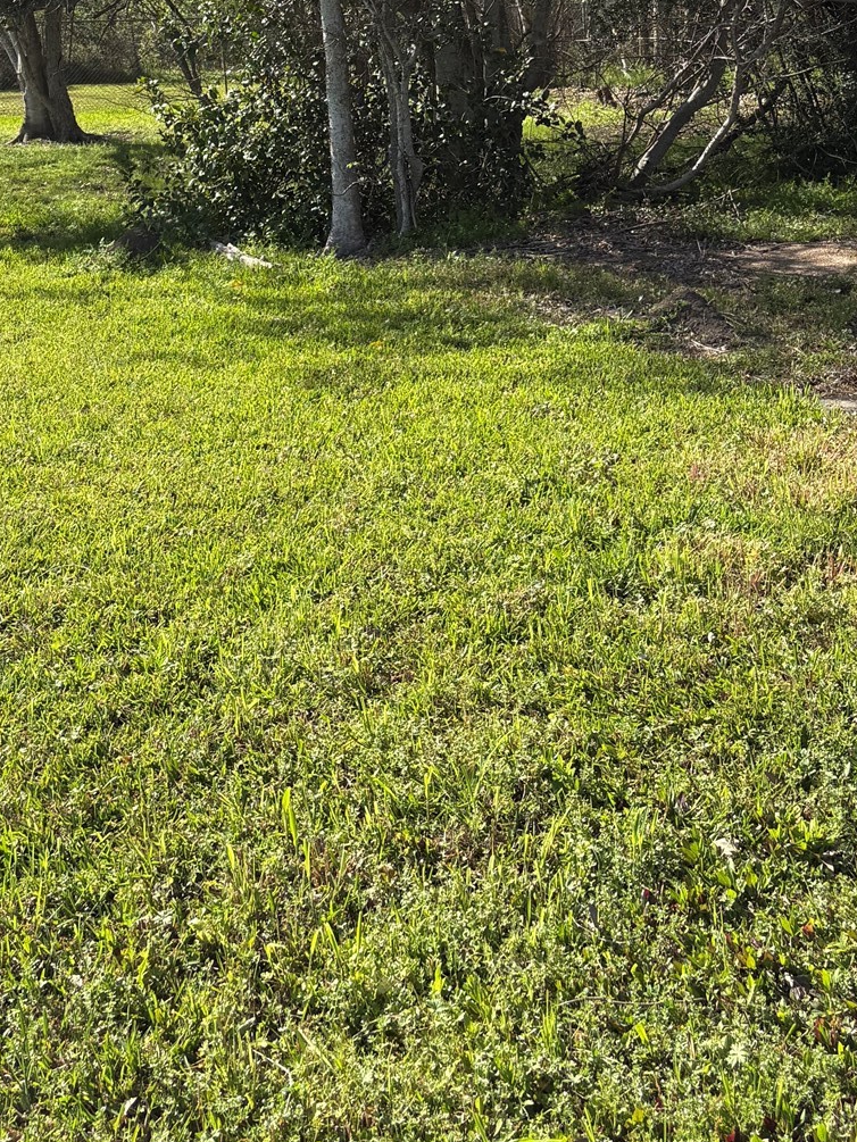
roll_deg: +1.9
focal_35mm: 53
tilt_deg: +1.5
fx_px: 1749
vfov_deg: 33.1
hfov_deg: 27.5
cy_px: -7
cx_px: 464
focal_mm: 5.96
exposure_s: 1/1550
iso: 50
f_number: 1.6
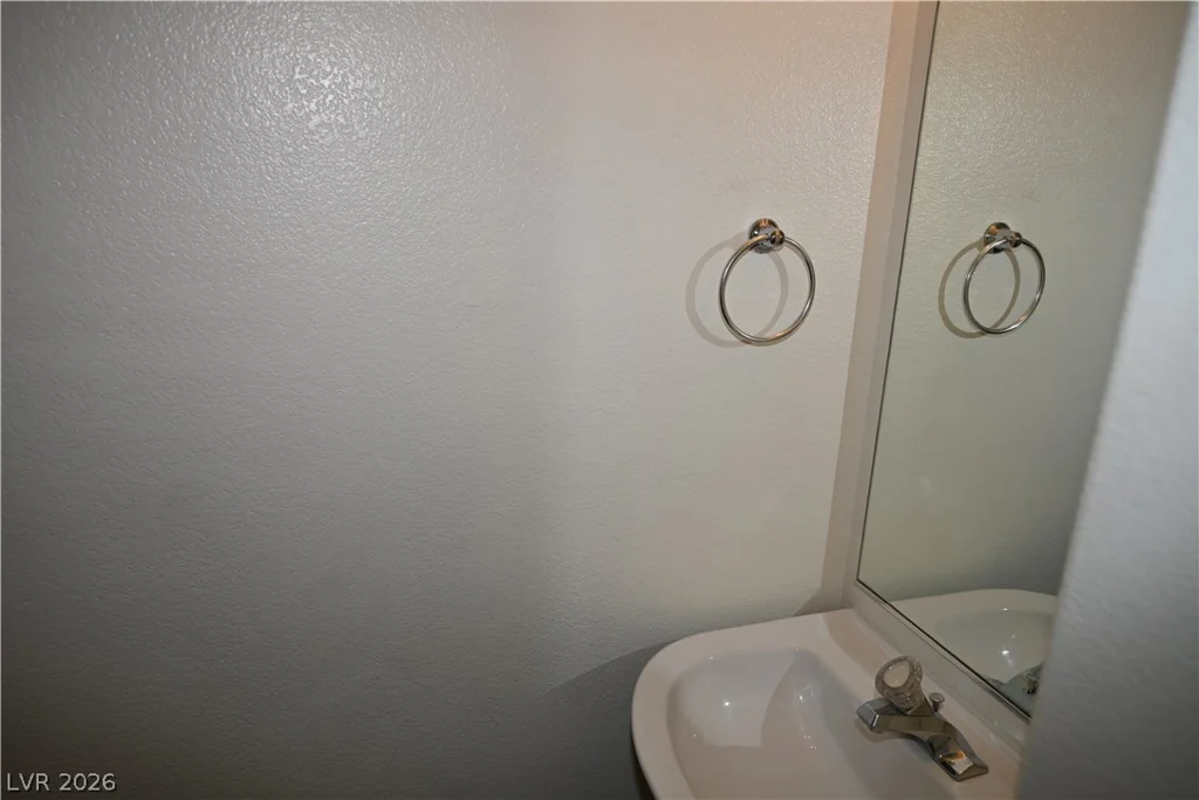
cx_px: 600
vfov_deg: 53.1
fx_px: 799
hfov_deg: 73.7
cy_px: 400
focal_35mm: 24
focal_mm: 24
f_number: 4
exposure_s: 1/60
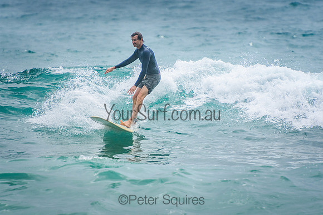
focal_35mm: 600
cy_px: 108
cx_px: 162
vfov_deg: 2.3
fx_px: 5384
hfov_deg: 3.4
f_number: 5.6
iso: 400
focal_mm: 400
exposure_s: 1/2000
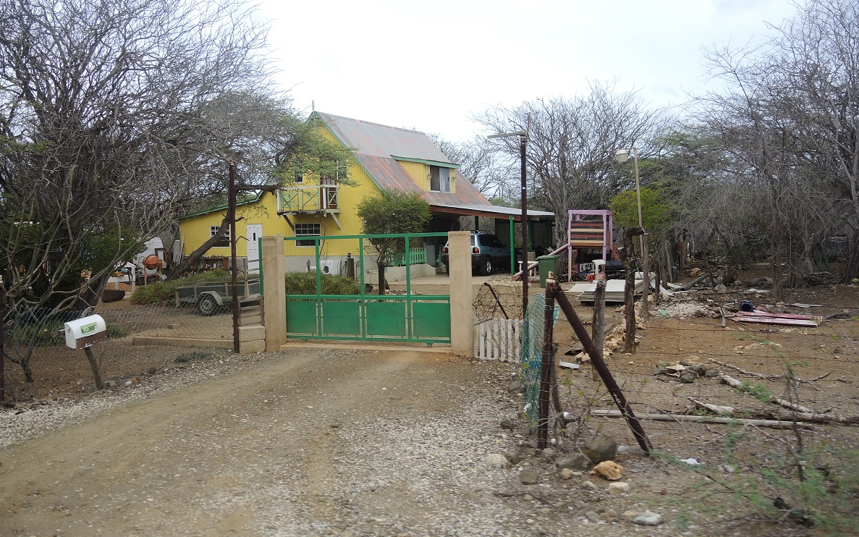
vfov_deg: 41.8
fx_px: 702
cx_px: 429
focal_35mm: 30
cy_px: 237
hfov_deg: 62.9
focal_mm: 6
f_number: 2
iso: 80
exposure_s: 1/1250
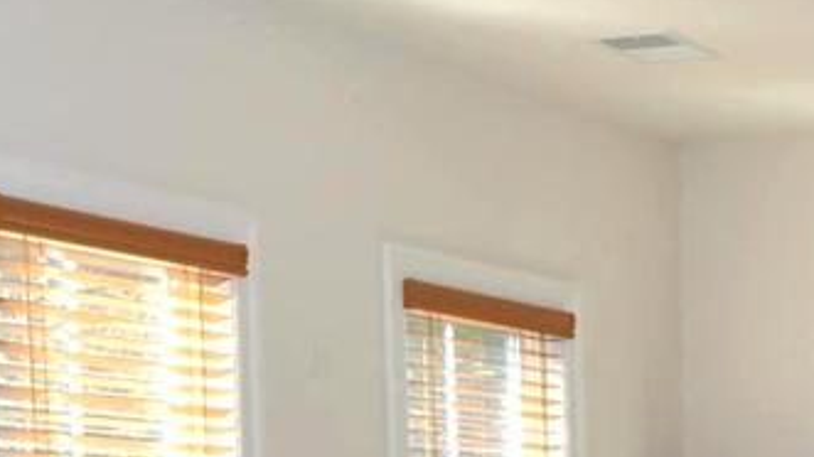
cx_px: 954
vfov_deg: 9.5
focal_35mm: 123
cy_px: 767
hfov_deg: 16.8
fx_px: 2654
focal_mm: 18
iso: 200
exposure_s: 1/30
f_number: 8
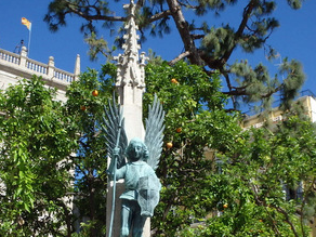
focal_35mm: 48
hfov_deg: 39.6
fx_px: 438
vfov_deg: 29.5
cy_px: 191
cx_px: 136
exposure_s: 1/100
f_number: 11
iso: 125
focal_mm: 5
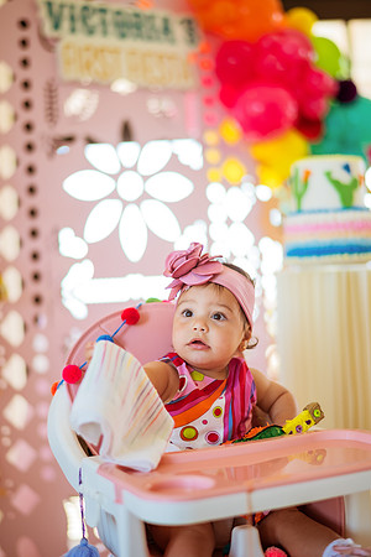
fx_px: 897
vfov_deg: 34.5
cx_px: 186
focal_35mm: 58
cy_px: 278
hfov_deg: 23.4
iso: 250
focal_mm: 58
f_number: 1.6
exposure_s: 1/400
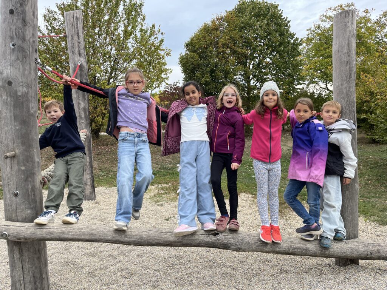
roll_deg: +2.9
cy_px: 145
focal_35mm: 26
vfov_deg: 53.1
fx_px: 291
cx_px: 194
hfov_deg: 67.3
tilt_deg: -6.5
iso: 50
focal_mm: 5.1
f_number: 1.6
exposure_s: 1/320
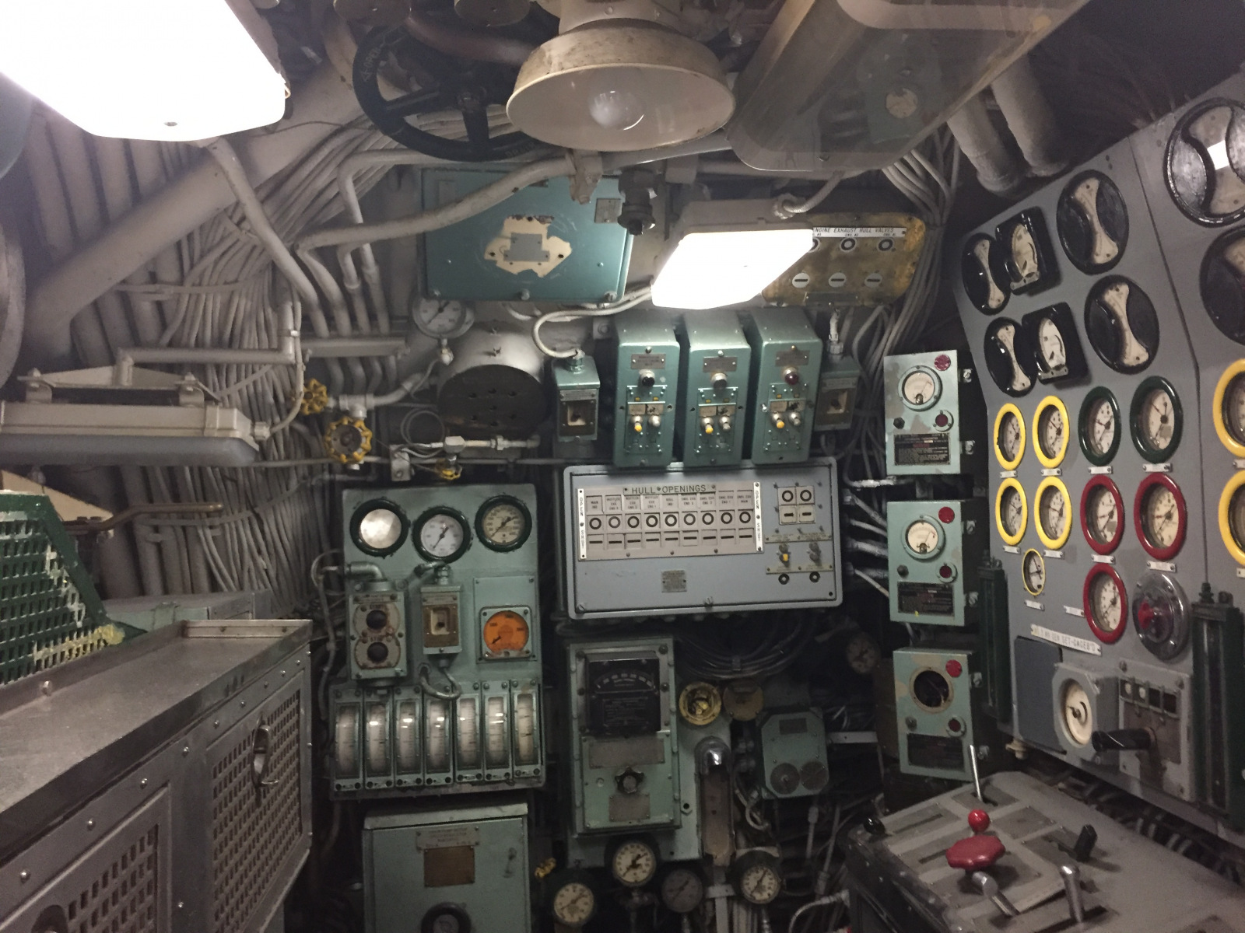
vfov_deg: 48.2
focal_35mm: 29
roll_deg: +0.0
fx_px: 1043
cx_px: 622
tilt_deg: +2.1
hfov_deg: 61.7
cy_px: 466
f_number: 2.2
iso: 250
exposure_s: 1/15
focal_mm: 4.15
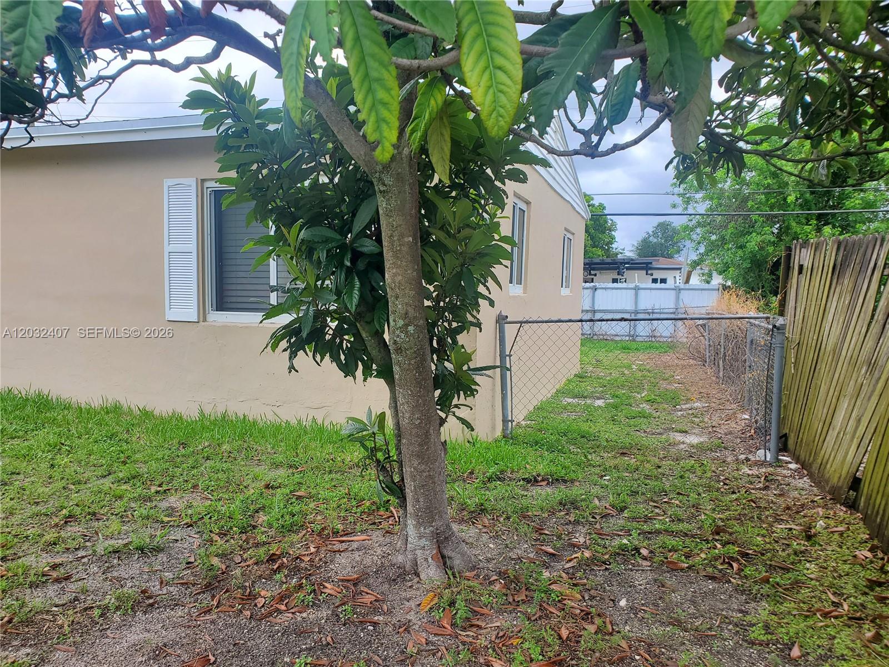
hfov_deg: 67.3
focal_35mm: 26
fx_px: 668
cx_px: 444
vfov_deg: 53.1
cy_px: 334
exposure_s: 1/167
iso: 50
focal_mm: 4.3
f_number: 2.4
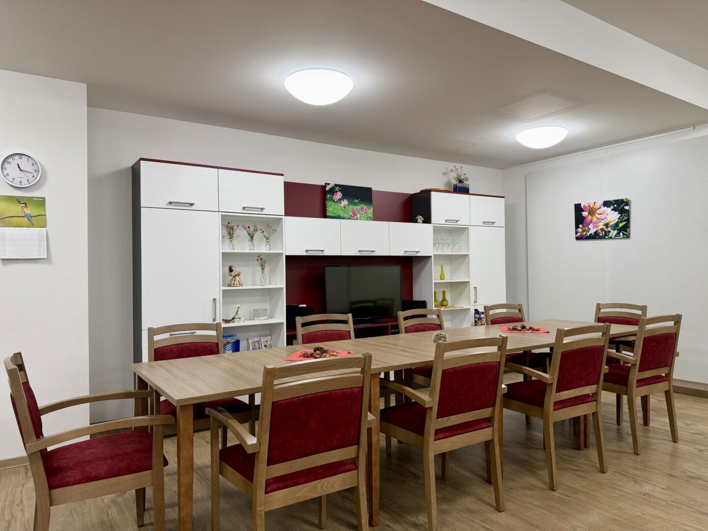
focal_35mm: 24
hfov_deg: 71.6
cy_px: 266
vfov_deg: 56.8
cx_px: 354
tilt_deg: +1.2
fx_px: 491
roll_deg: +1.3
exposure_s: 1/100
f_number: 1.78
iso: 100
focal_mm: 6.76
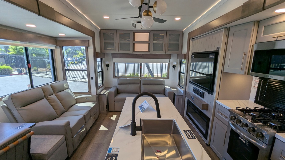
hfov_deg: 92.7
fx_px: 136
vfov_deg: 60.8
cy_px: 91
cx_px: 142
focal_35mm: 18
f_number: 2.2
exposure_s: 1/175
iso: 56
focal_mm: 2.35
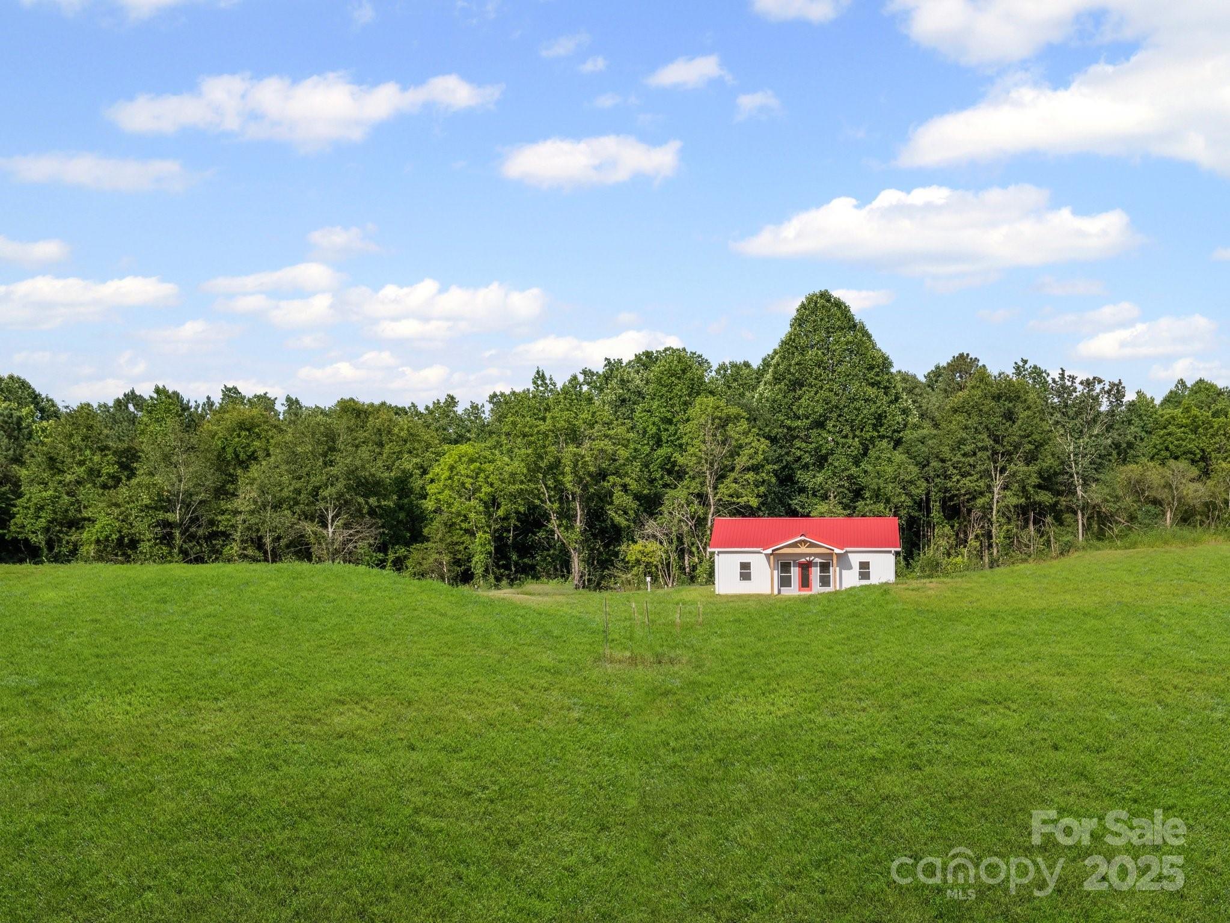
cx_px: 615
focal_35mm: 36
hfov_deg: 51.3
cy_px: 462
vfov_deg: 39.7
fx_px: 1280
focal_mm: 18
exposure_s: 1/1000
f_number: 5.6
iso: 400
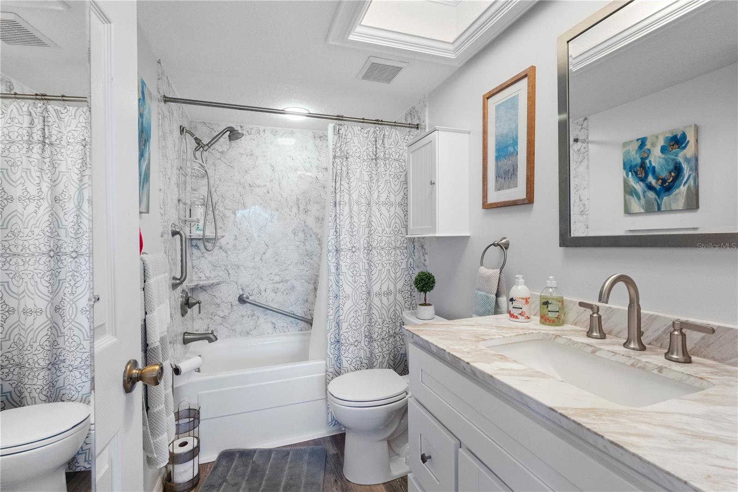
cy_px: 246
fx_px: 328
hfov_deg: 96.7
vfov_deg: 73.7
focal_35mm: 16
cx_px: 369
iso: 1600
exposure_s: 1/80
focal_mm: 16
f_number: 11
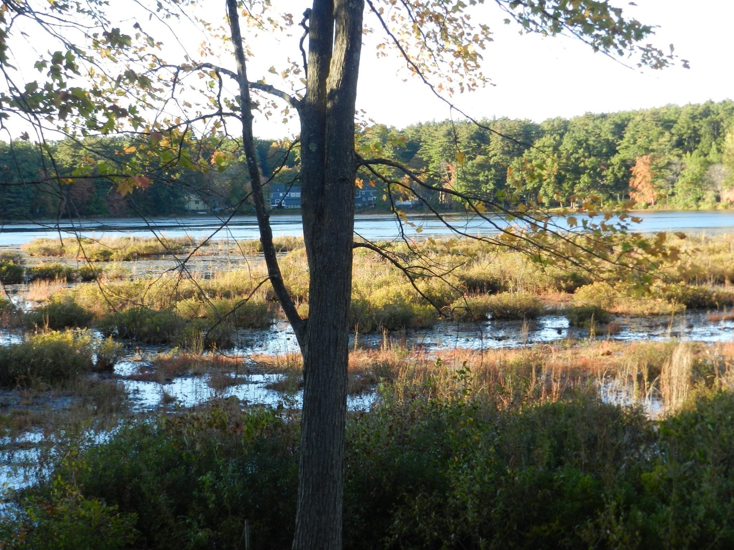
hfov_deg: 32.2
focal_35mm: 60
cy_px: 275
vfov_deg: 24.4
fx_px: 1272
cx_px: 367
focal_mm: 10.7
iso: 160
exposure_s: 1/100
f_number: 4.6
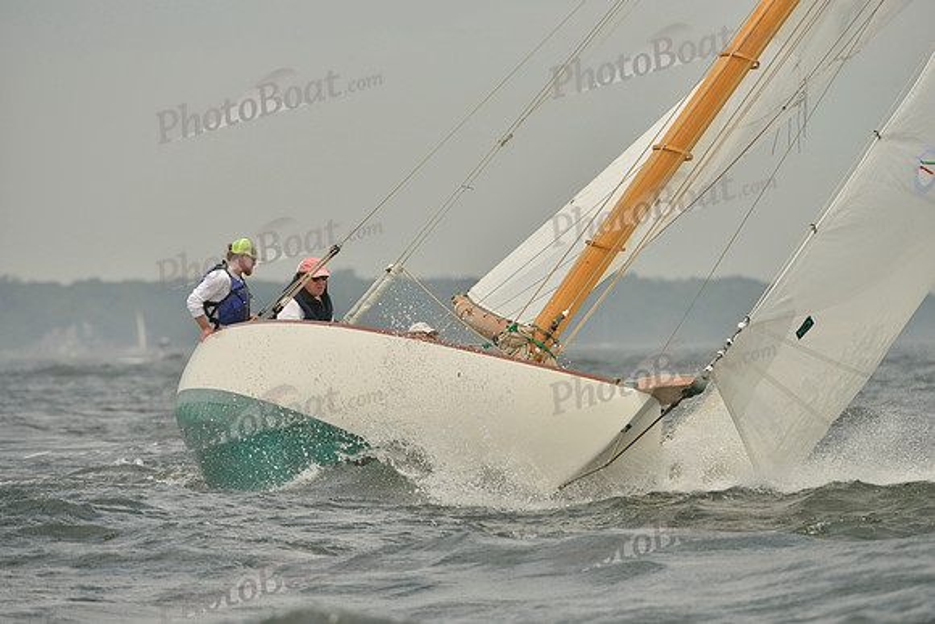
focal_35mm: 340
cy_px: 312
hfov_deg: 6.1
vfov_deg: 4.0
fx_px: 8832
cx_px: 468
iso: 280
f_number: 7.1
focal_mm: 340
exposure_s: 1/1250
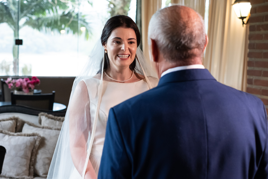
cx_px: 125
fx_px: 457
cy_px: 92
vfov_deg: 22.1
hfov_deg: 32.6
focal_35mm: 61
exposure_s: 1/200
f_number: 2.8
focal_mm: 35
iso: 2000
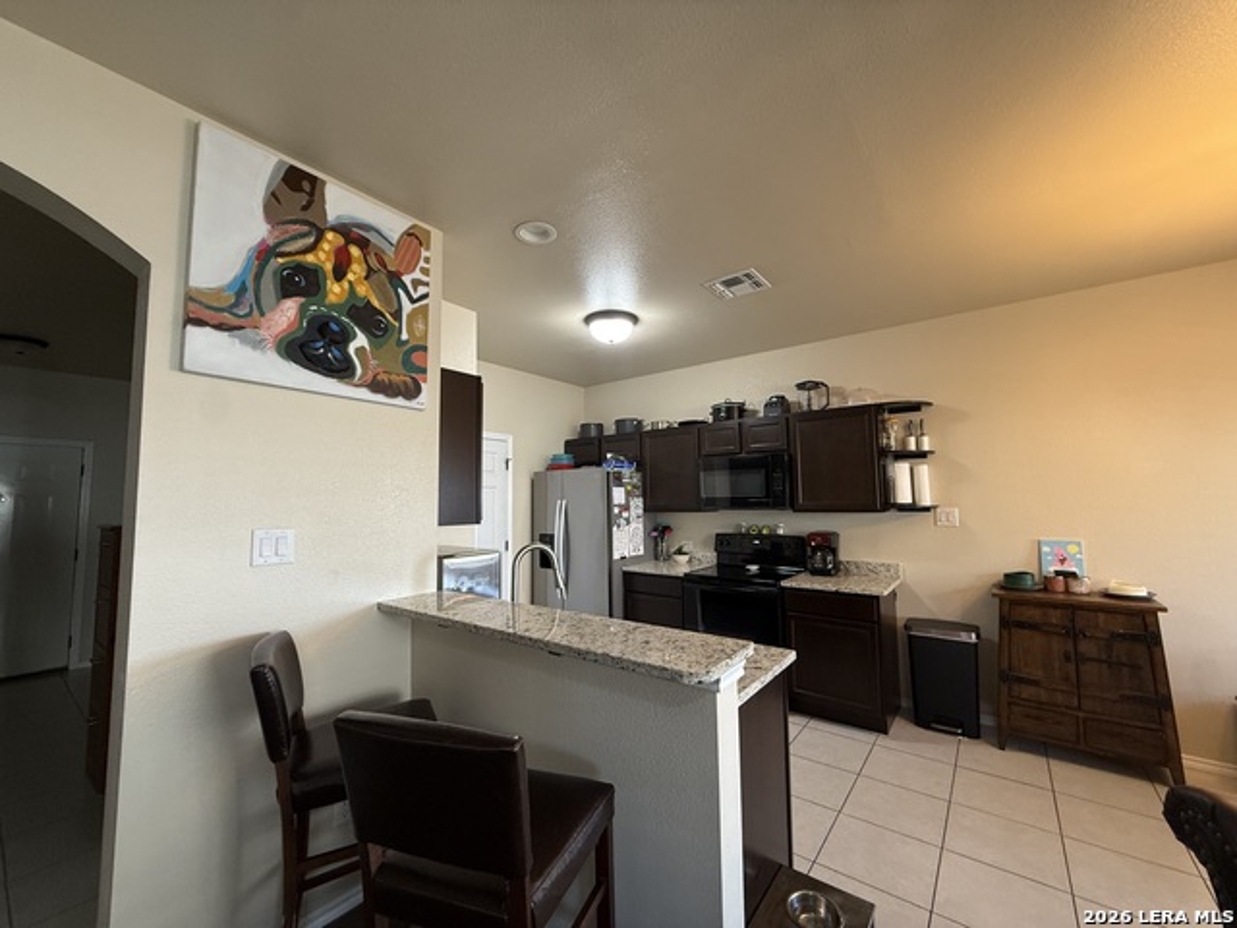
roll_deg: +0.2
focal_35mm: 14
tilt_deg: +4.6
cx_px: 618
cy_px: 464
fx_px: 500
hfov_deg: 102.1
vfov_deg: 85.7
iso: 250
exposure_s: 1/60
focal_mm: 2.22
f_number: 2.2
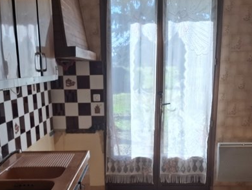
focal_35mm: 47
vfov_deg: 30.0
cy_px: 158
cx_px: 117
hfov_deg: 40.4
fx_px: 342
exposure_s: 1/203
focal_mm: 5.54
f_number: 1.8
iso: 50
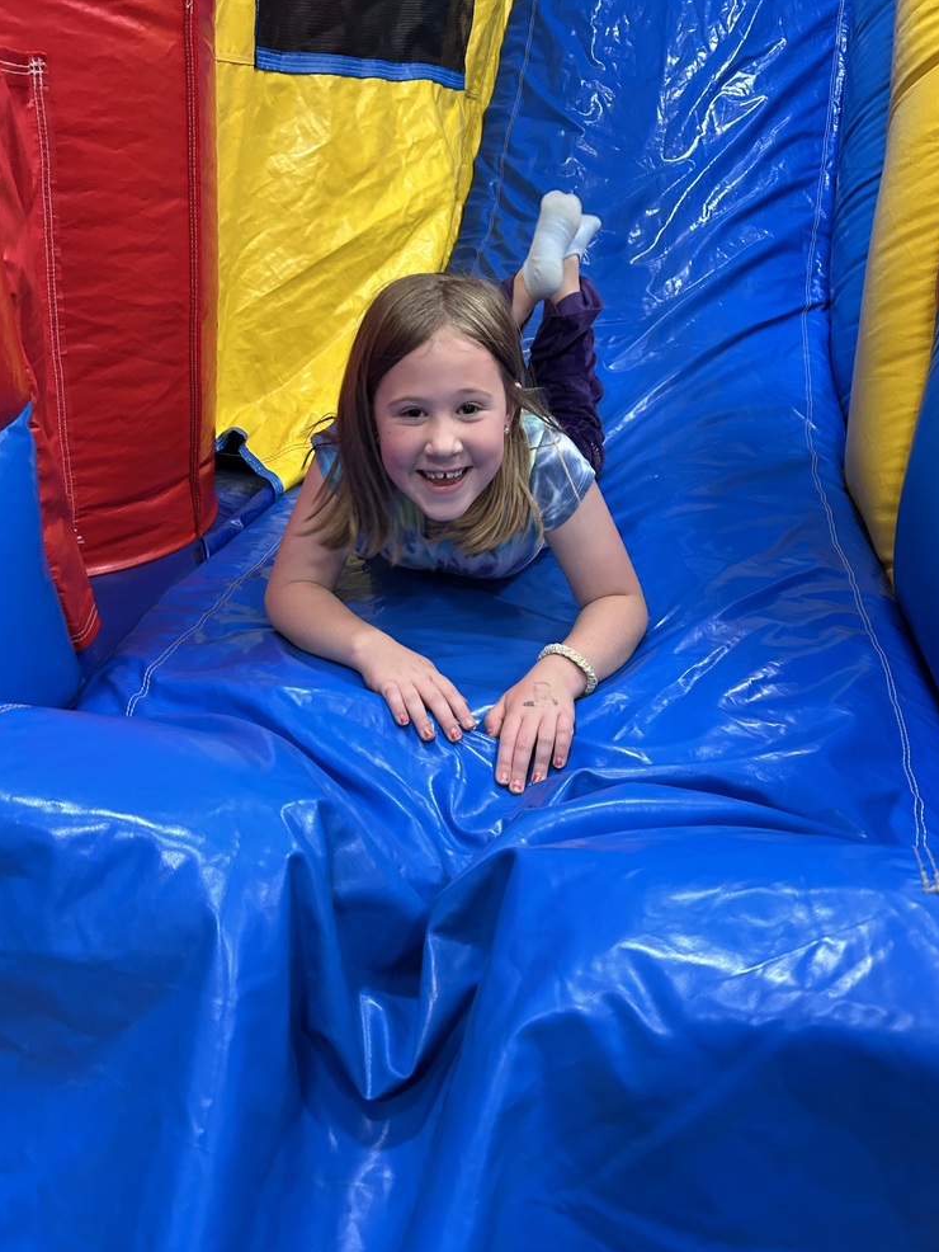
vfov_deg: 65.3
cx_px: 463
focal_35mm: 27
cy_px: 625
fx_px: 976
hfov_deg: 51.4
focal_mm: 5.7
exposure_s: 1/60
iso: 320
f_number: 1.5
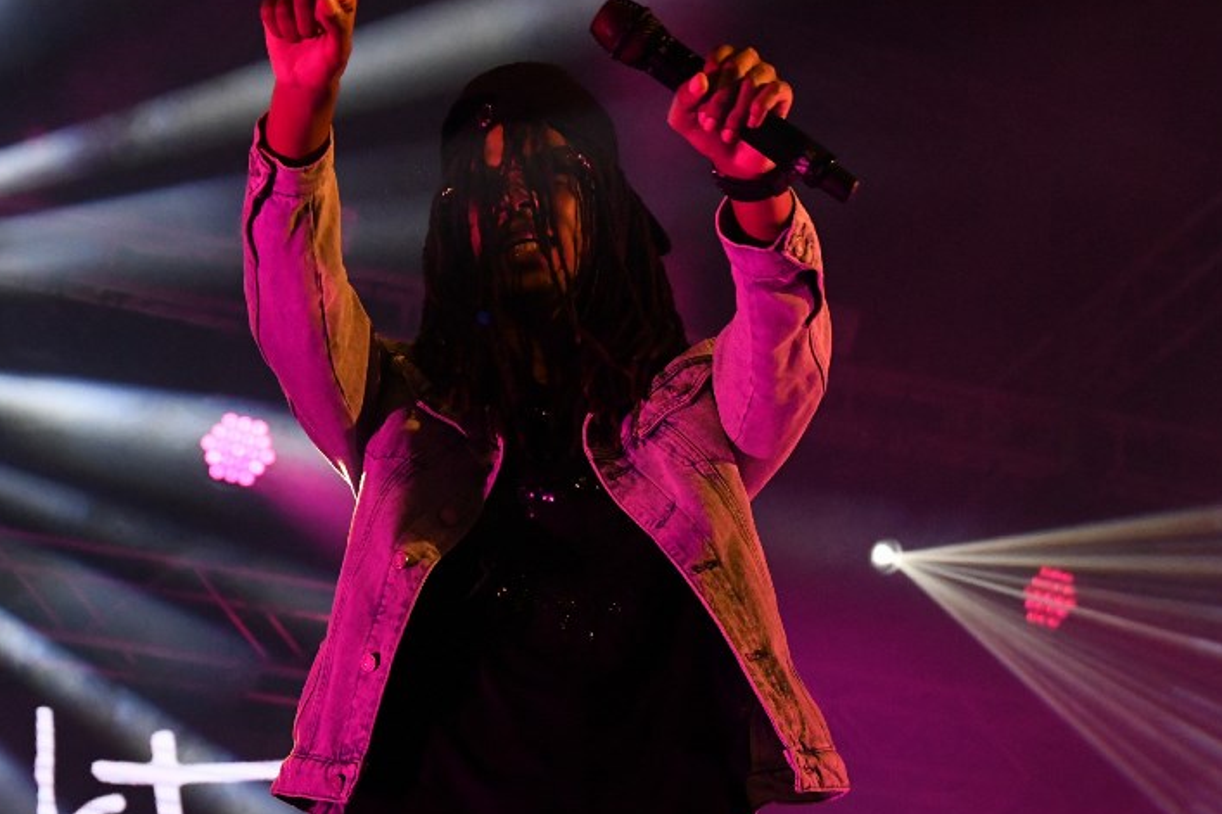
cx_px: 636
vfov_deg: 12.1
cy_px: 430
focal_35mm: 113
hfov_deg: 18.1
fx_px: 3835
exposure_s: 1/400
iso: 5000
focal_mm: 52
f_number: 5.6
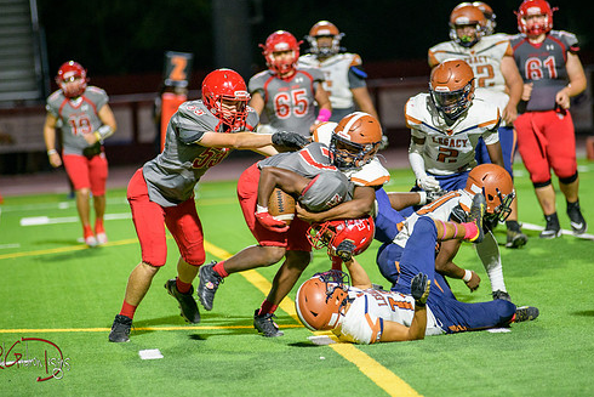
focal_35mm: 225
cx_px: 302
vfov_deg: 6.1
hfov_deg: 9.1
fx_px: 3713
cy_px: 184
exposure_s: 1/250
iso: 1600
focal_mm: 190
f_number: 2.8
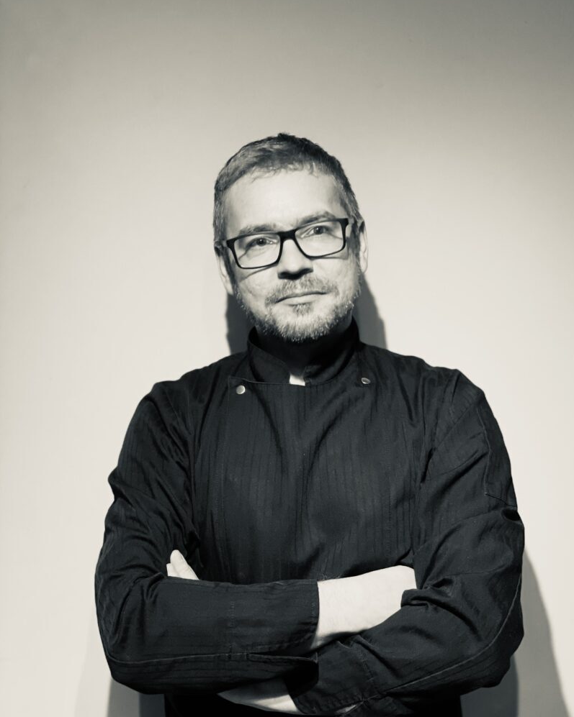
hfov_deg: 27.6
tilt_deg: -7.5
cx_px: 291
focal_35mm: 55
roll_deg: +0.1
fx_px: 1168
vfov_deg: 34.2
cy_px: 357
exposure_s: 1/33
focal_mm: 6
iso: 250
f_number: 2
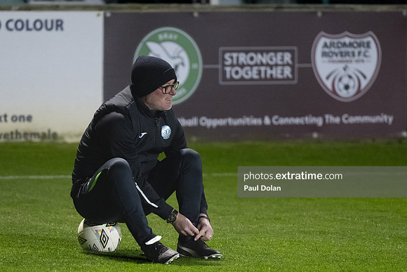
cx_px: 152
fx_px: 4564
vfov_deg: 3.4
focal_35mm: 404
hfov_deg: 5.1
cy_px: 180
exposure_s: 1/500
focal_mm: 200
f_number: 2.8
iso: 5000
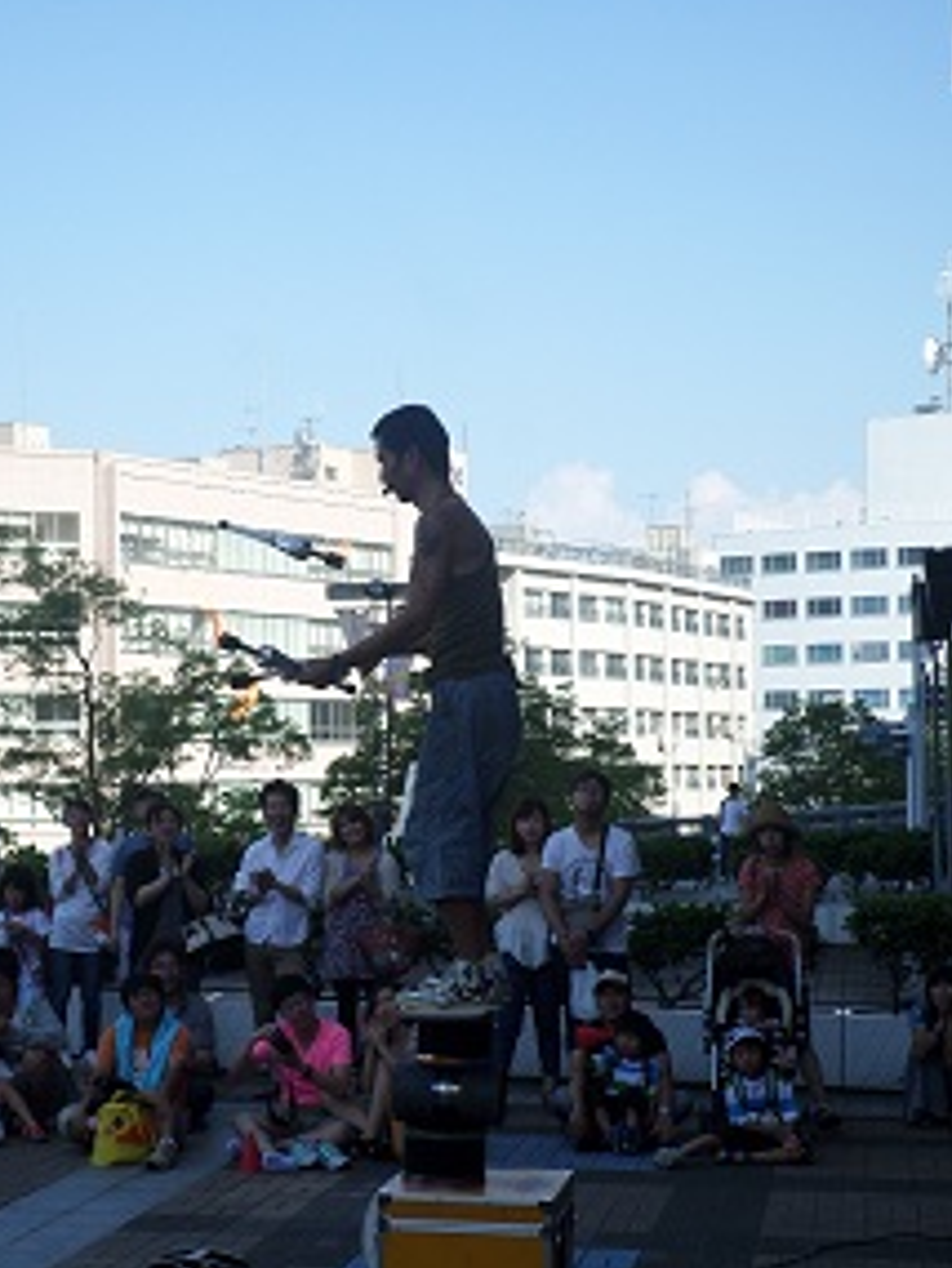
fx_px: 2565
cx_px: 376
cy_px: 710
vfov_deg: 27.7
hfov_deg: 21.0
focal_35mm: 70
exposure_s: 1/500
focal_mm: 9.7
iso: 80
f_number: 3.6
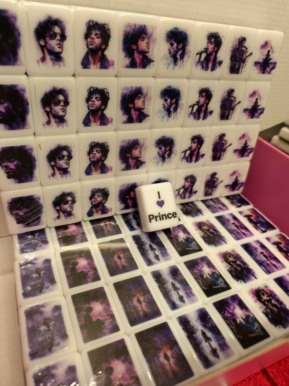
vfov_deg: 73.9
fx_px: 256
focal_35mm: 23
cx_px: 144
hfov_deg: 58.9
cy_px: 193
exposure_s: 1/100
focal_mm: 6.54
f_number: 1.57
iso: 96
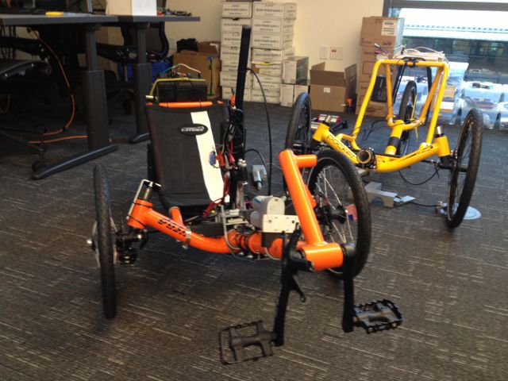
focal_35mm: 35
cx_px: 254
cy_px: 190
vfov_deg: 40.7
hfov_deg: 52.6
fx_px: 514
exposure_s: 1/20
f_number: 2.4
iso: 160
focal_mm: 4.28
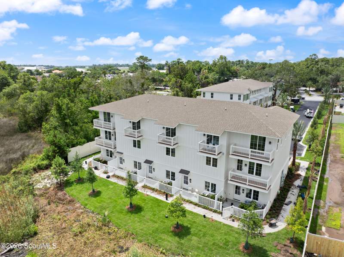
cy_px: 128
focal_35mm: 24
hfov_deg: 71.7
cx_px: 172
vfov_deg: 56.7
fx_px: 238
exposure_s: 1/640
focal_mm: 12.29
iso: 110
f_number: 2.8
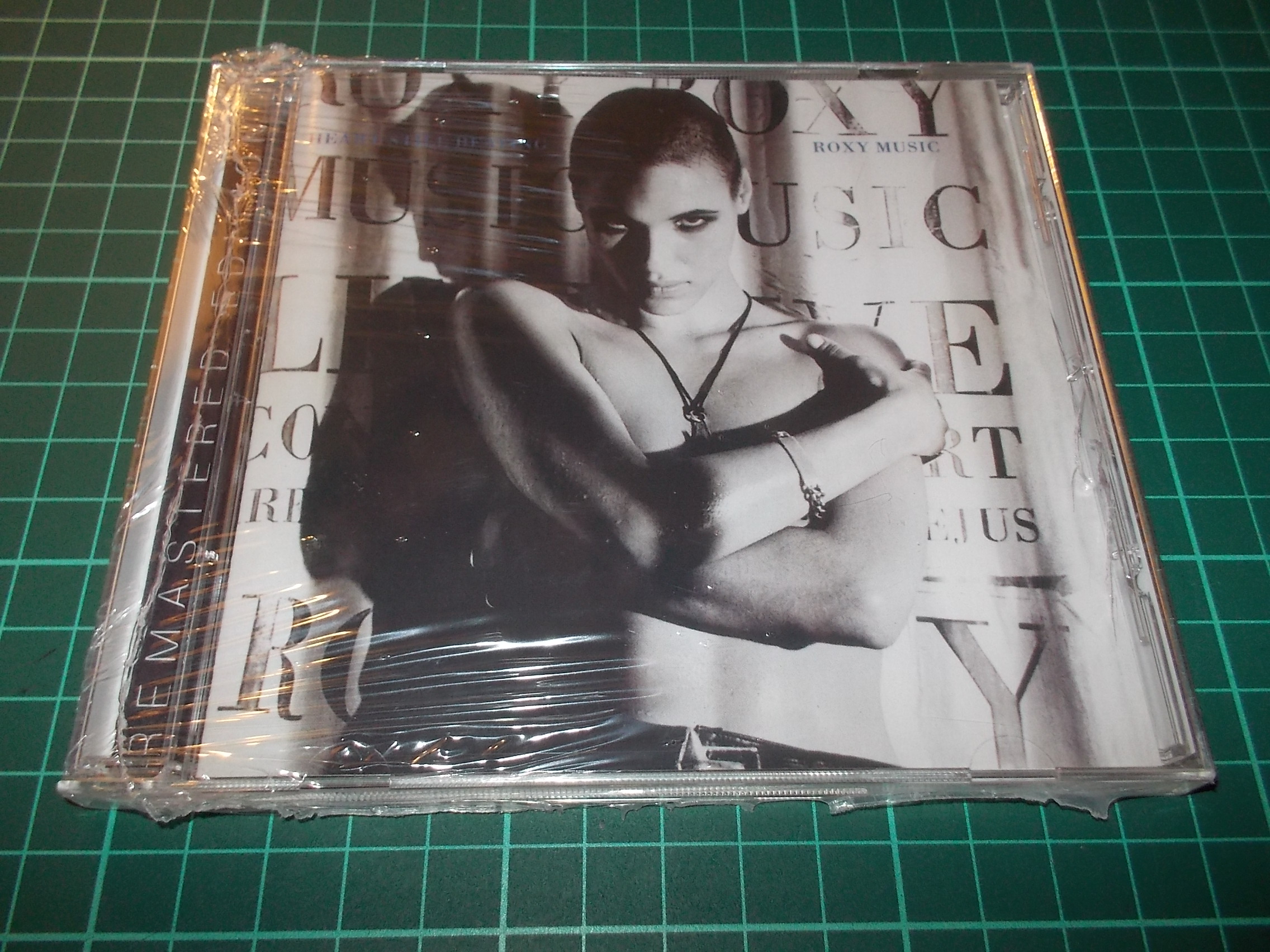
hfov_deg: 61.7
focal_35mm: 29
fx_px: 1064
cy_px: 476
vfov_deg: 48.2
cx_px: 635
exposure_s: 1/30
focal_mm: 4.1
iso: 200
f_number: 3.3
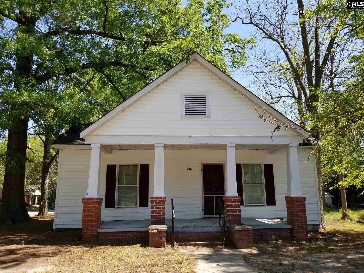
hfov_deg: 67.3
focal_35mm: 26
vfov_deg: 53.1
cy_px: 136
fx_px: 273
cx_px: 182
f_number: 1.7
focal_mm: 4.3
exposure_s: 1/1104
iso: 50
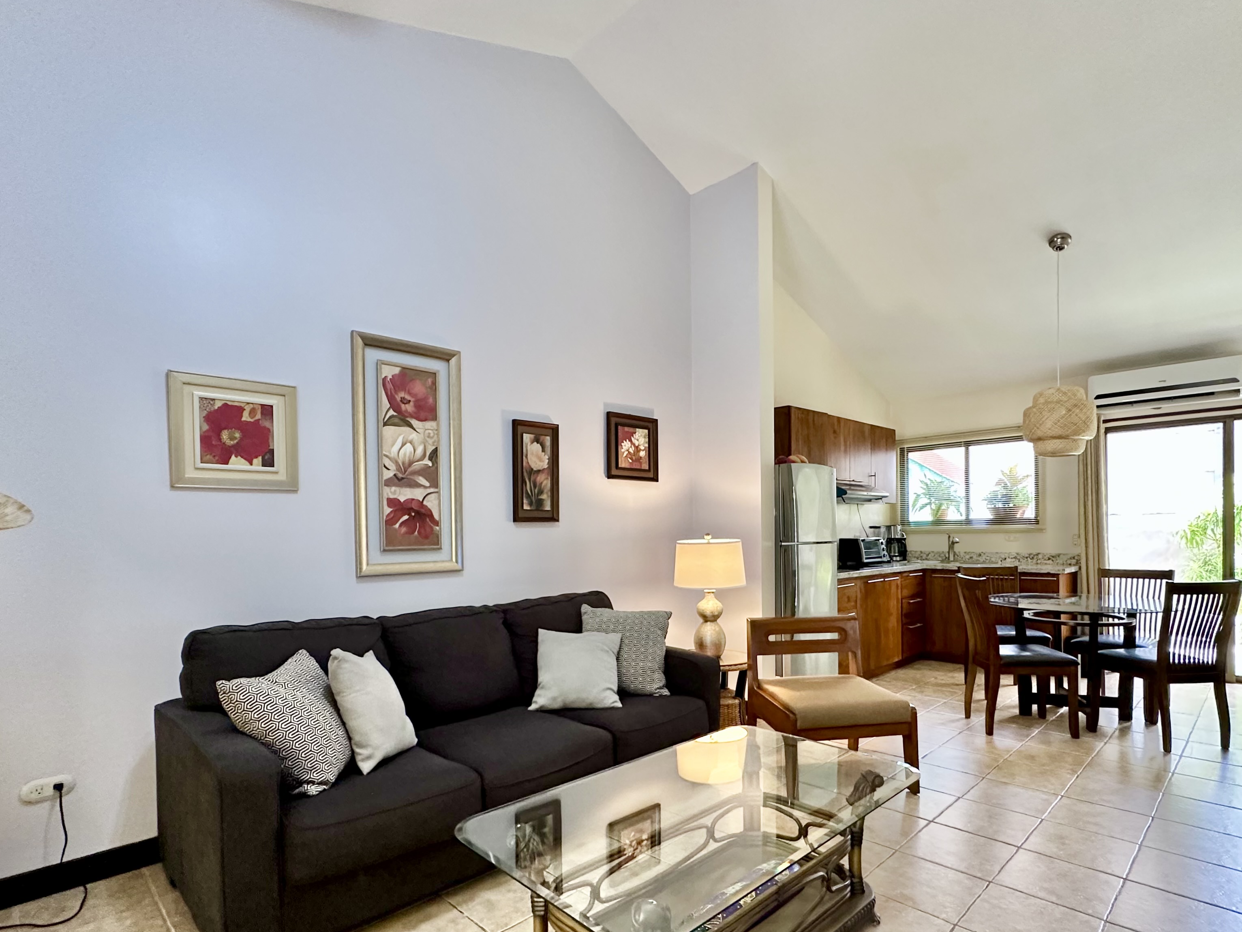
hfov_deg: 87.6
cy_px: 542
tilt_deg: -1.4
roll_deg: -0.6
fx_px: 646
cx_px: 663
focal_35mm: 18
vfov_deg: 71.1
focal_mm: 2.22
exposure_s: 1/60
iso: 320
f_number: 2.2
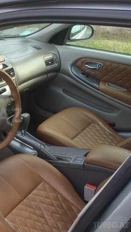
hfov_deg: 25.0
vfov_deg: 47.3
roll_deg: -2.1
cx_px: -27
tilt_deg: -28.6
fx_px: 265
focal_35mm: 43
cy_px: 115
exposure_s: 1/50
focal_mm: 4.15
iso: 40
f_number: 2.2
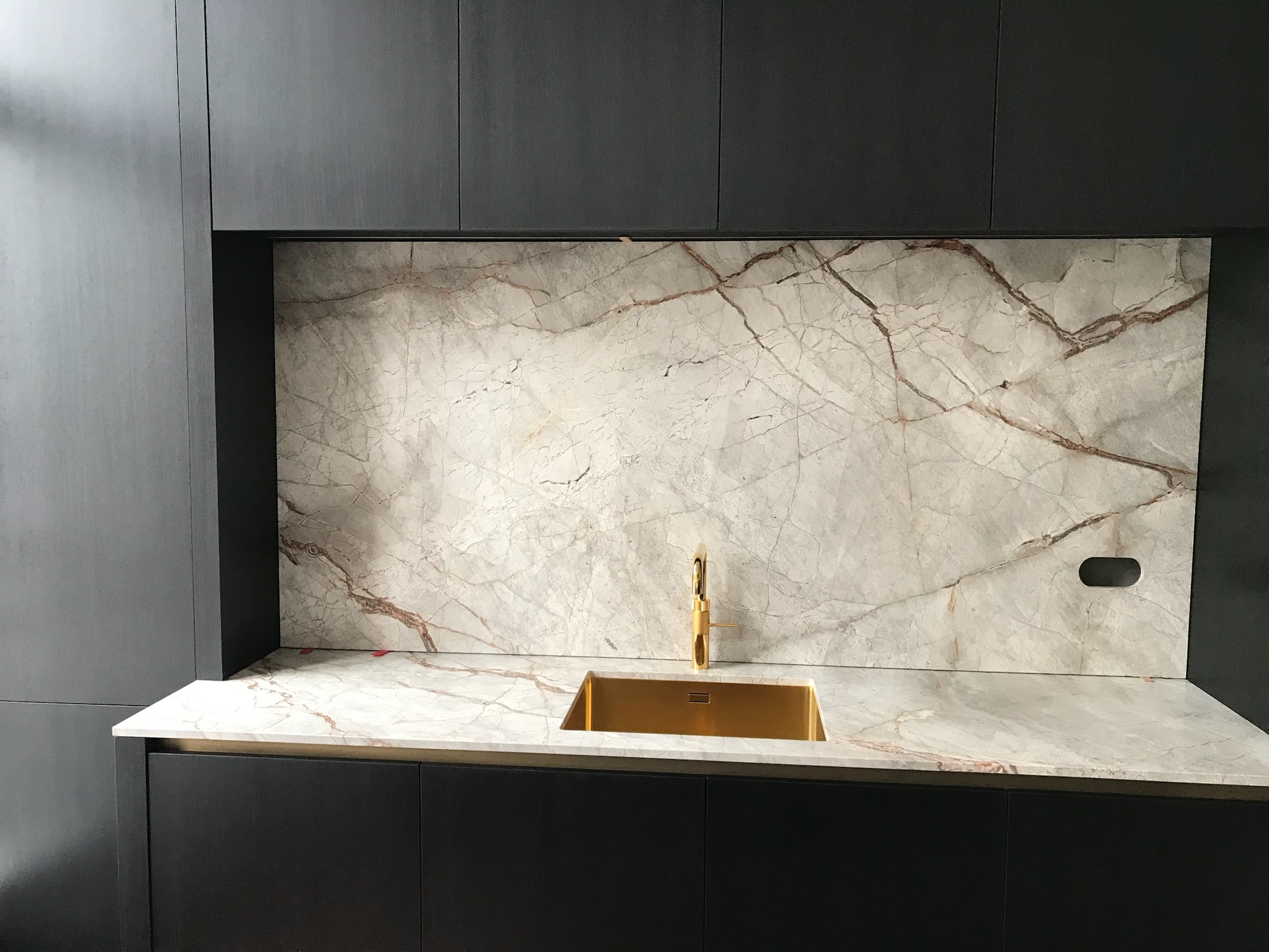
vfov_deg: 49.7
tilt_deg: -5.5
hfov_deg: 63.4
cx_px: 634
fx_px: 1026
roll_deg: -0.9
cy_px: 476
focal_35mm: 28
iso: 40
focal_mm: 3.99
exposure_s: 1/33
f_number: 1.8
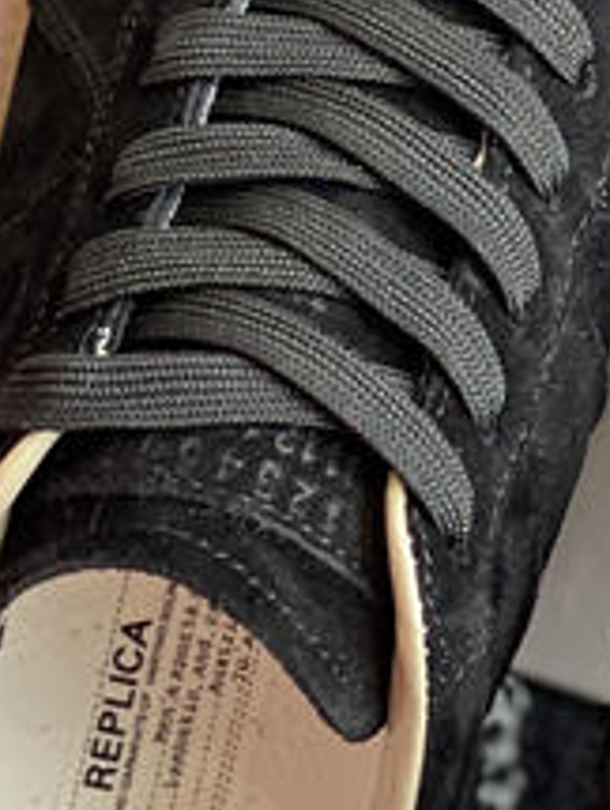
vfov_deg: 9.4
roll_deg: -21.2
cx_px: 678
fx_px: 4896
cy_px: 181
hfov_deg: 7.1
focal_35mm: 209
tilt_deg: -40.2
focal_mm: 6
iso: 50
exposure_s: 1/122
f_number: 2
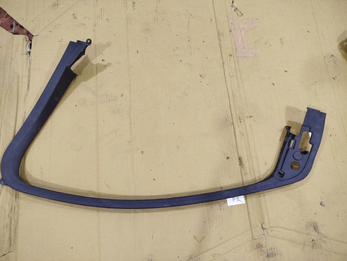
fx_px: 241
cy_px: 130
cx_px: 174
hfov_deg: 71.6
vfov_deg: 56.8
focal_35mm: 24
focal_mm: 5.31
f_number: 1.7
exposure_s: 1/33
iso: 800
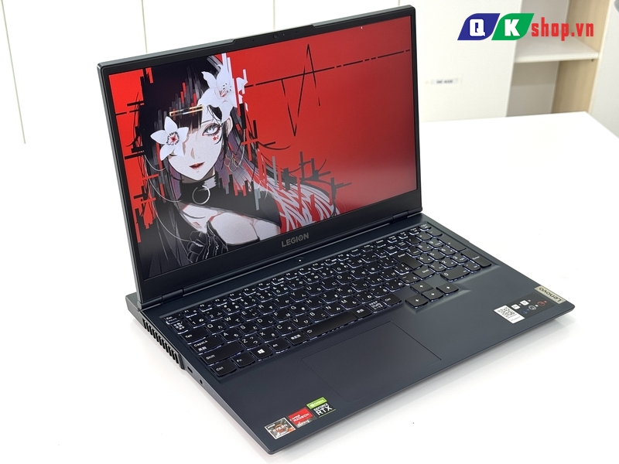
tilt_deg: -29.4
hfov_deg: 39.7
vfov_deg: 30.3
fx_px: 858
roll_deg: +0.7
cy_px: 232
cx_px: 310
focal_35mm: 48
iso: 50
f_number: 1.78
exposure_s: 1/121
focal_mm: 6.76
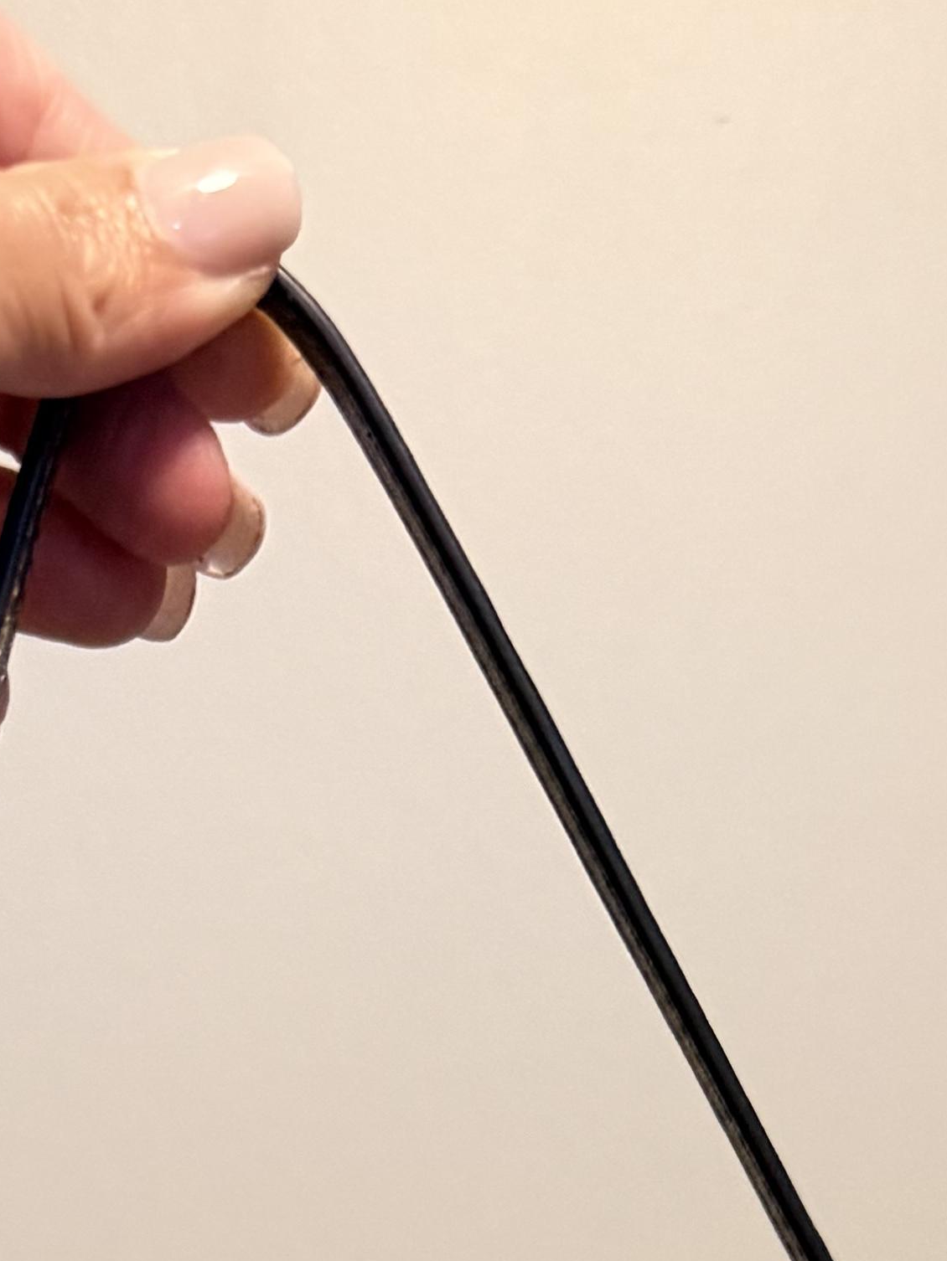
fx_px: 3318
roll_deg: +5.8
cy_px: 2350
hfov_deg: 16.2
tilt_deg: -12.5
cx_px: 656
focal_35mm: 91
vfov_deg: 17.1
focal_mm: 6.76
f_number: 1.78
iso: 500
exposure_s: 1/60
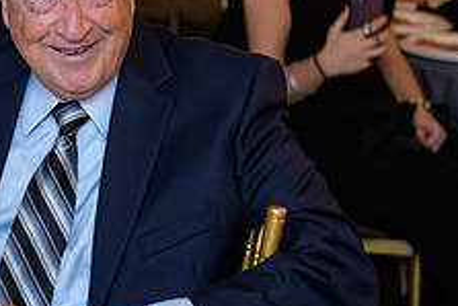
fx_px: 1922
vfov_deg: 9.1
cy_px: 61
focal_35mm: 151
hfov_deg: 13.4
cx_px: 16
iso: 800
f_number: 3.2
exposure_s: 1/125
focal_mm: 58
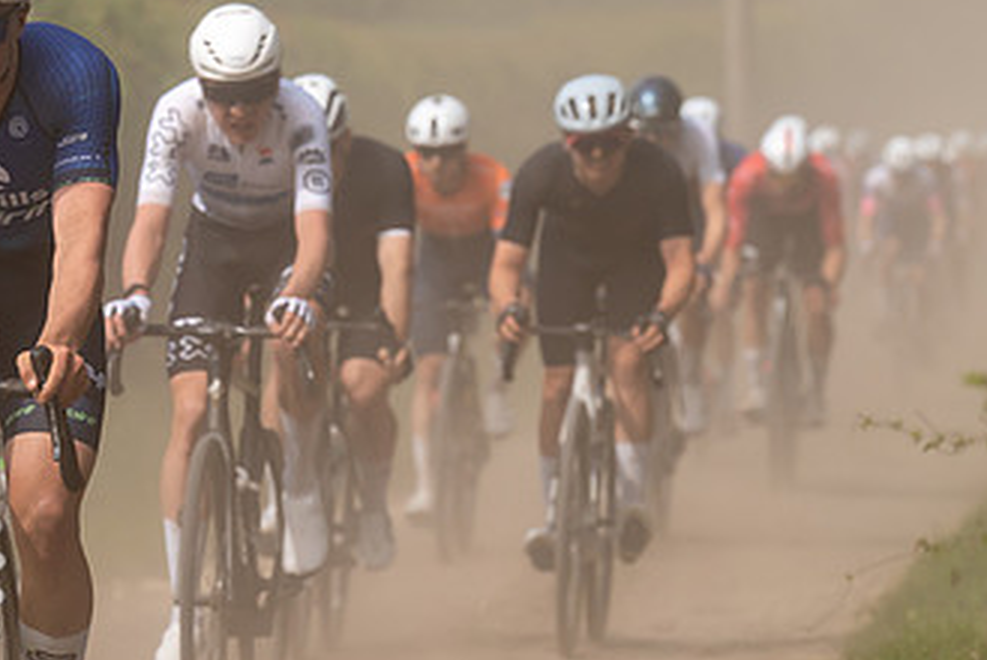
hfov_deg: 5.3
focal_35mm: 388
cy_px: 119
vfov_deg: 3.5
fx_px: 10647
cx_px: -79
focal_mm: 139
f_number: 5
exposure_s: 1/1000
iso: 160
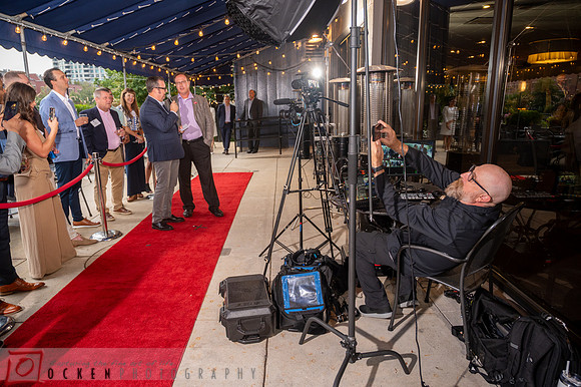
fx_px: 387
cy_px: 194
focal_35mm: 24
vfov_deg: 53.1
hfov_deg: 73.8
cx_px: 290
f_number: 4
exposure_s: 1/125
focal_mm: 24
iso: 800
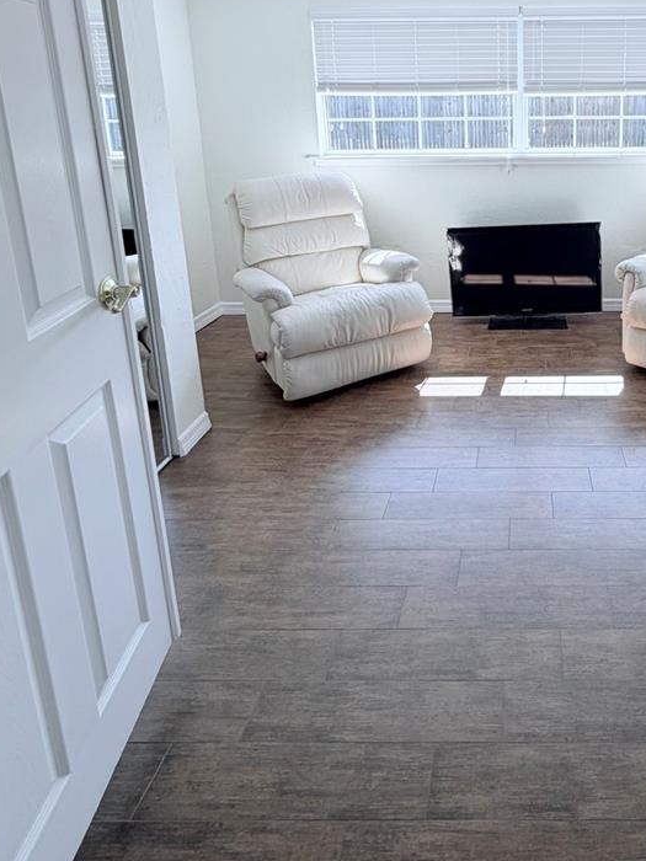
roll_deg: +0.3
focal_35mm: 24
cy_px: 231
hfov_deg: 52.9
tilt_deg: -11.6
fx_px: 597
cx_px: 520
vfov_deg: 67.7
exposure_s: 1/150
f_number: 2.2
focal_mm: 2.22
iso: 40
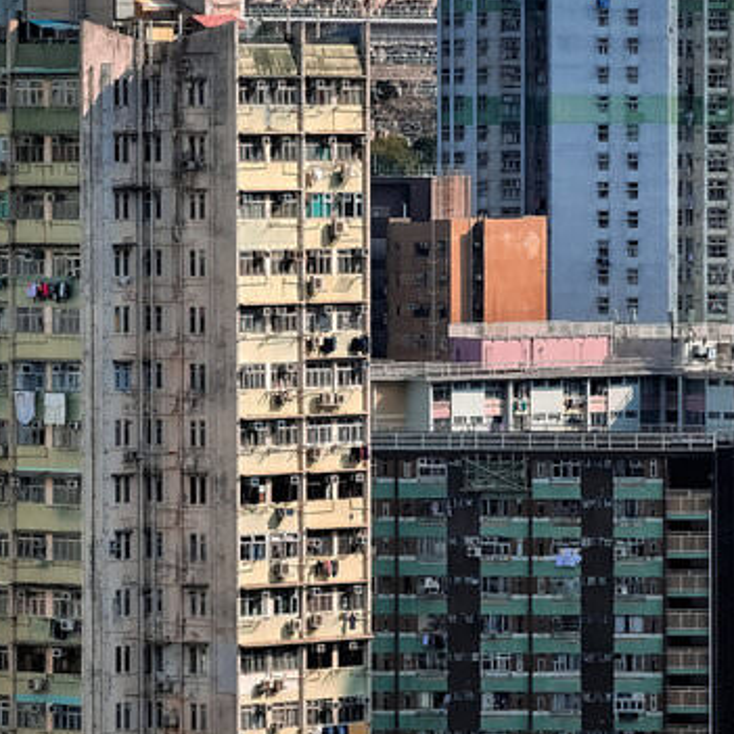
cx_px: 406
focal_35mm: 348
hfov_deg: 5.0
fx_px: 8348
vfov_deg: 5.0
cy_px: 435
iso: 50
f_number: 4.9
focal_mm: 27.2
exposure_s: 1/460
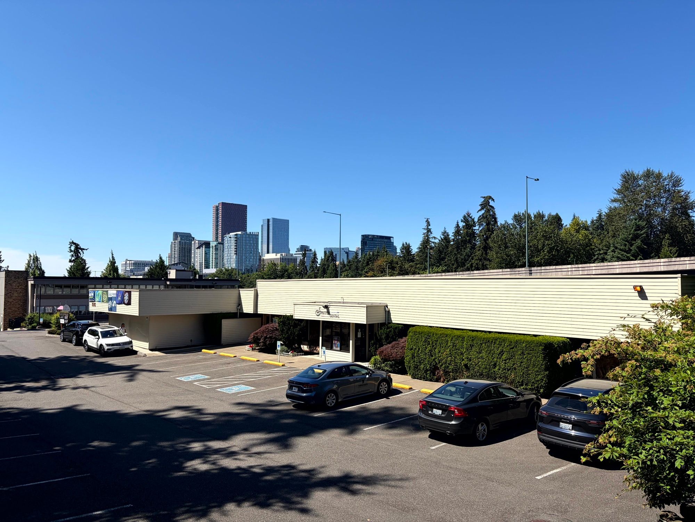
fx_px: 522
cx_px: 348
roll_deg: +0.0
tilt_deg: +5.2
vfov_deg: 53.1
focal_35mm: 26
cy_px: 261
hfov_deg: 67.3
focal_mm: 5.96
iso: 50
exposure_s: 1/3831
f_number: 1.6
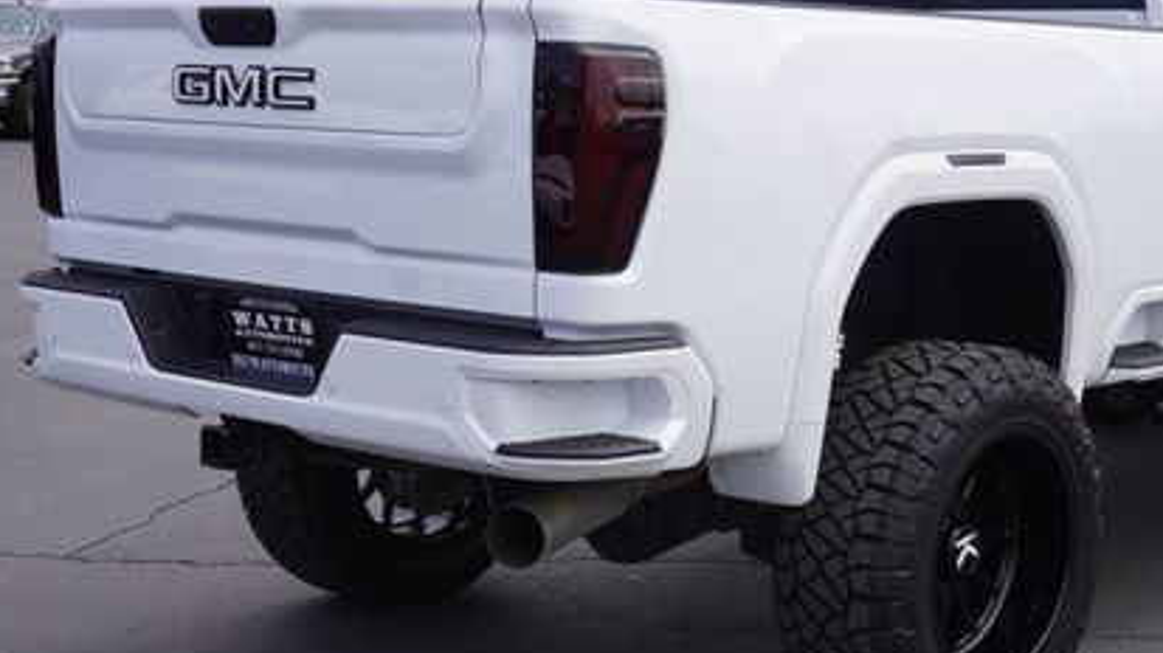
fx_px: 2029
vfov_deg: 18.3
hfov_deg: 31.6
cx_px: 825
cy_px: 307
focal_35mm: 66
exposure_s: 1/125
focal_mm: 27
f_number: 10
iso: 100
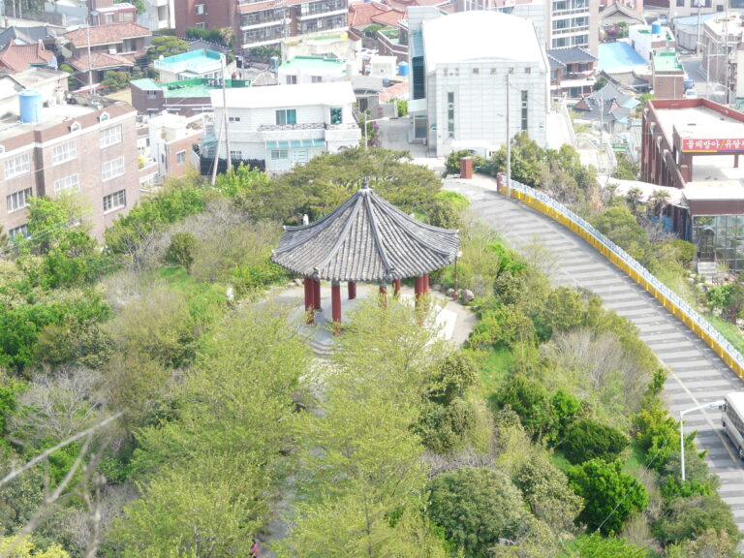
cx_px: 372
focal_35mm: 112
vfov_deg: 13.2
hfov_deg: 17.6
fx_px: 2407
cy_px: 279
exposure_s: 1/200
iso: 100
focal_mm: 18.3
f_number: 4.5
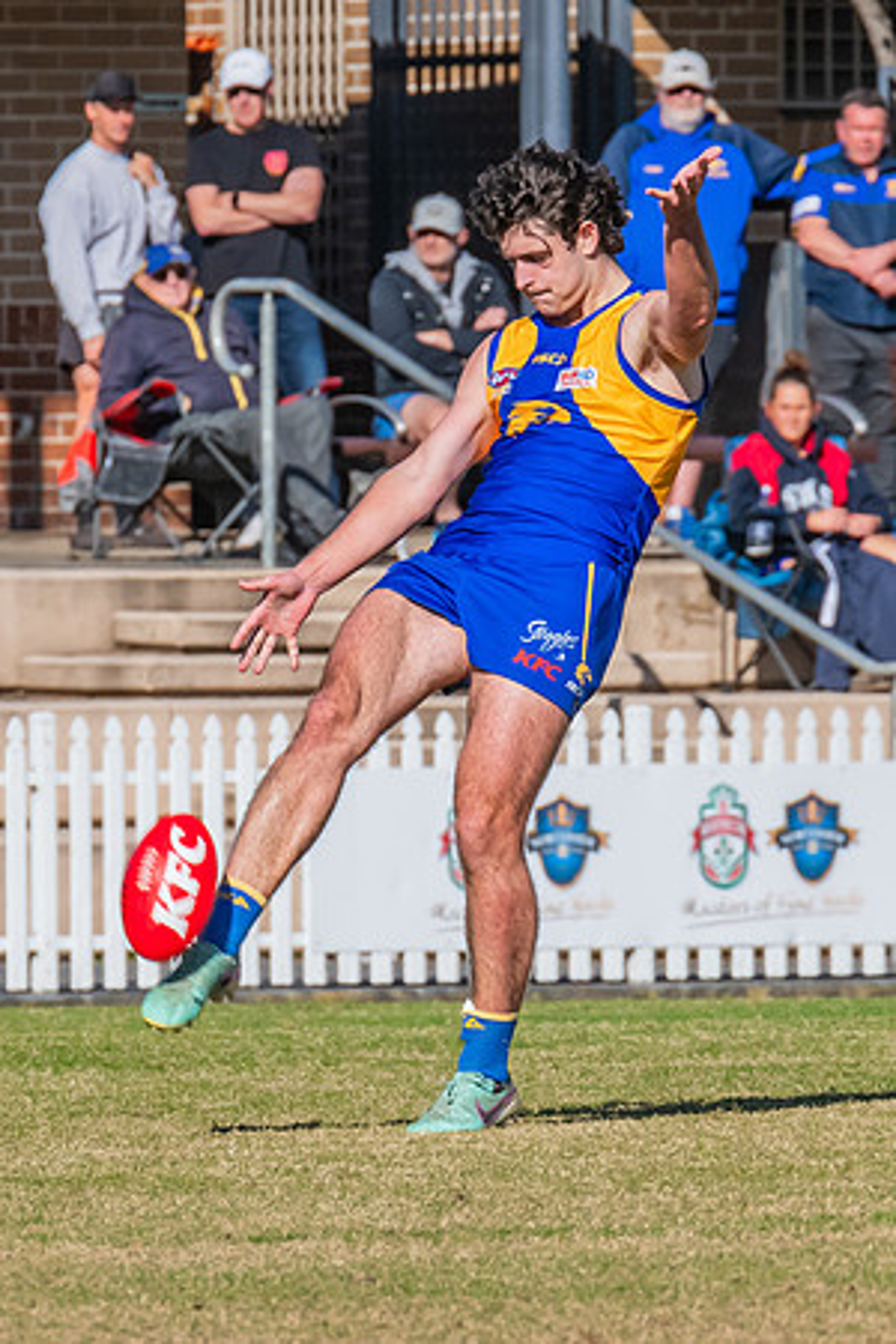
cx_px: 567
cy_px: 720
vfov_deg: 2.0
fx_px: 37974
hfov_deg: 1.4
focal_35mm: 1017
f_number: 13
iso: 800
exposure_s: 1/1250
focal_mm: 420
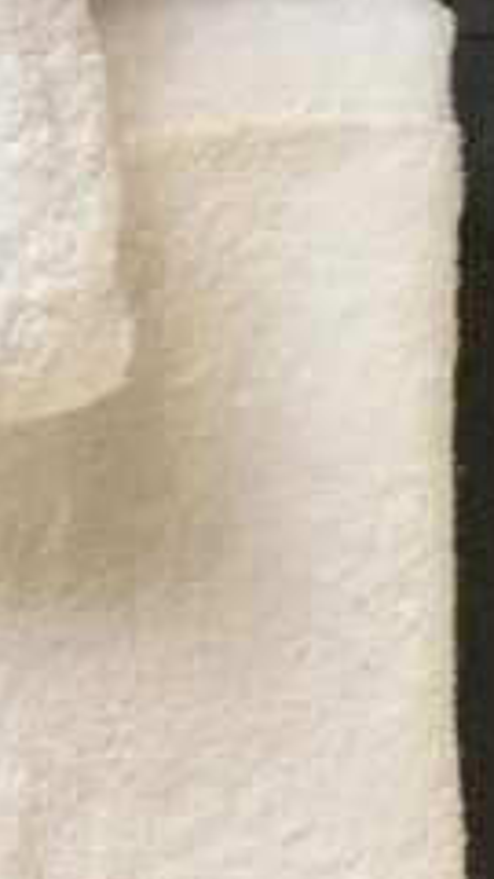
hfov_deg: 13.9
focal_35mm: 79
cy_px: 410
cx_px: -348
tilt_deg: -77.3
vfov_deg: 26.8
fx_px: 1840
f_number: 2.2
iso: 125
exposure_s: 1/33
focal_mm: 4.15
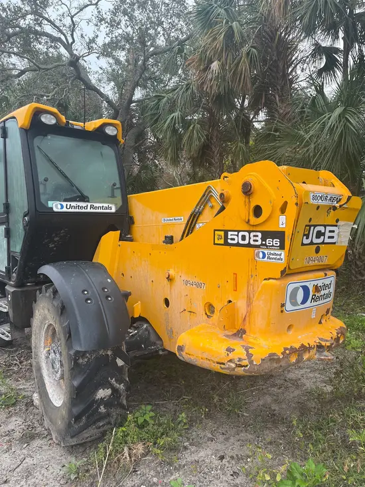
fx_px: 365
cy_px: 244
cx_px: 182
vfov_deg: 67.3
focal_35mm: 26
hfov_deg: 53.1
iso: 64
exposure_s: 1/122
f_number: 1.6
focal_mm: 5.1
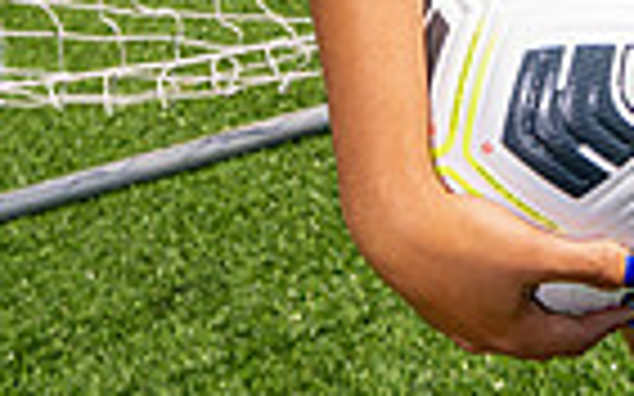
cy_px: -508
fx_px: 1624
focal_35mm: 94
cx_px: 643
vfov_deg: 11.7
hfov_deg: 21.3
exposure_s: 1/250
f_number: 7.1
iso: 100
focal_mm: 29
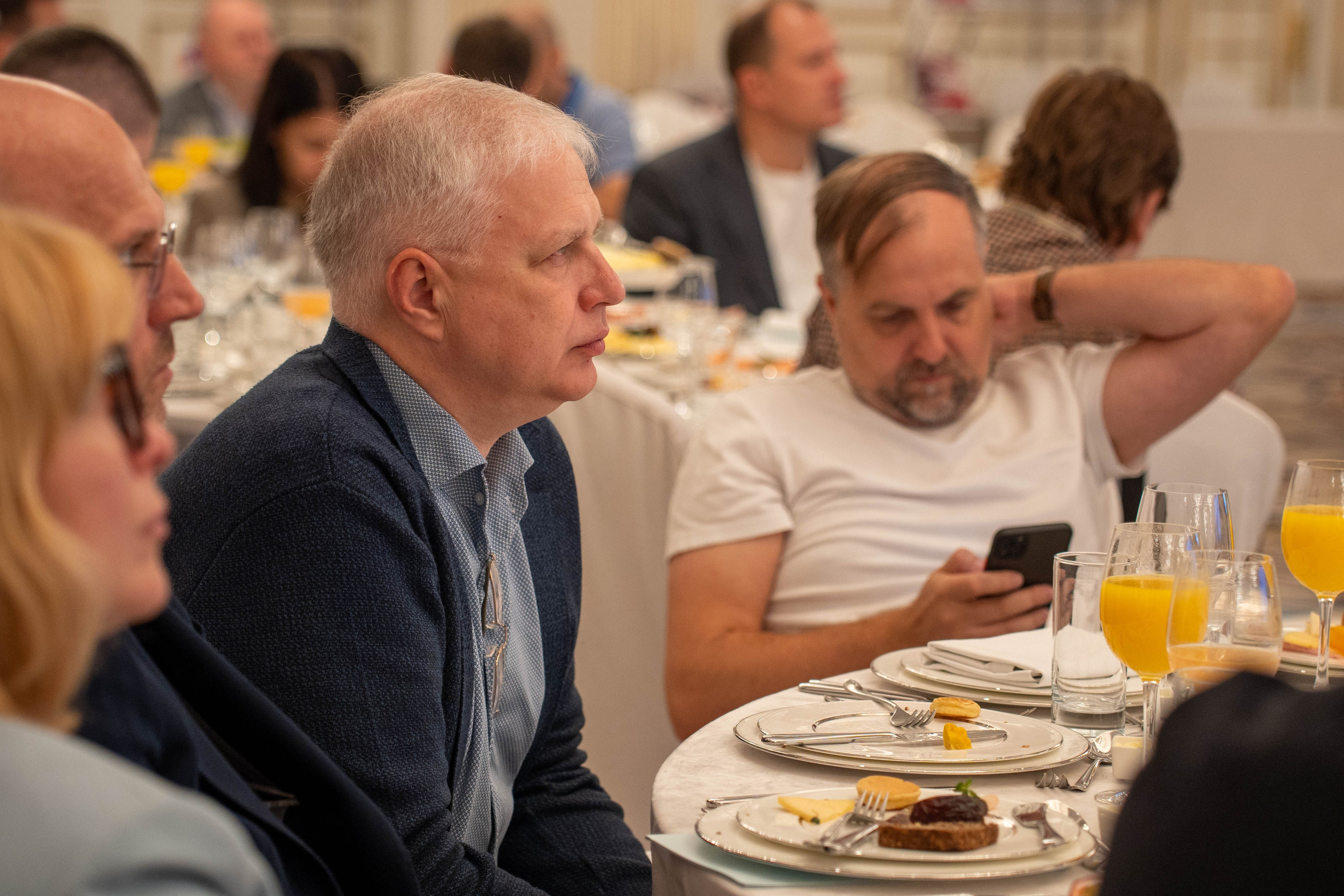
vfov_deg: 12.2
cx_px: 672
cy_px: 448
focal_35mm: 112
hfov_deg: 18.3
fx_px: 4181
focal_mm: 75
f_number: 2.8
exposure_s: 1/200
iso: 1000
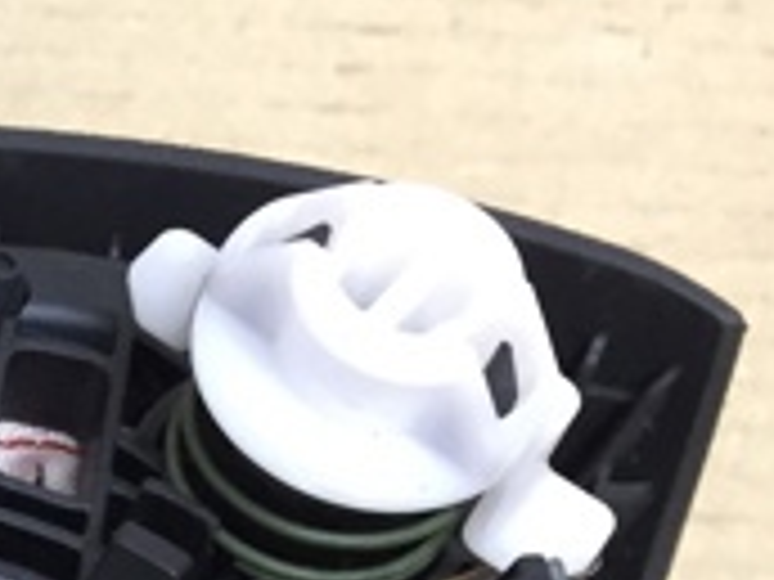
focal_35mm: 108
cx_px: -392
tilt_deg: -69.1
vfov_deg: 12.6
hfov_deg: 16.6
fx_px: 2415
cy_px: 1003
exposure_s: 1/33
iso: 160
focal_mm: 4.15
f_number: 2.2
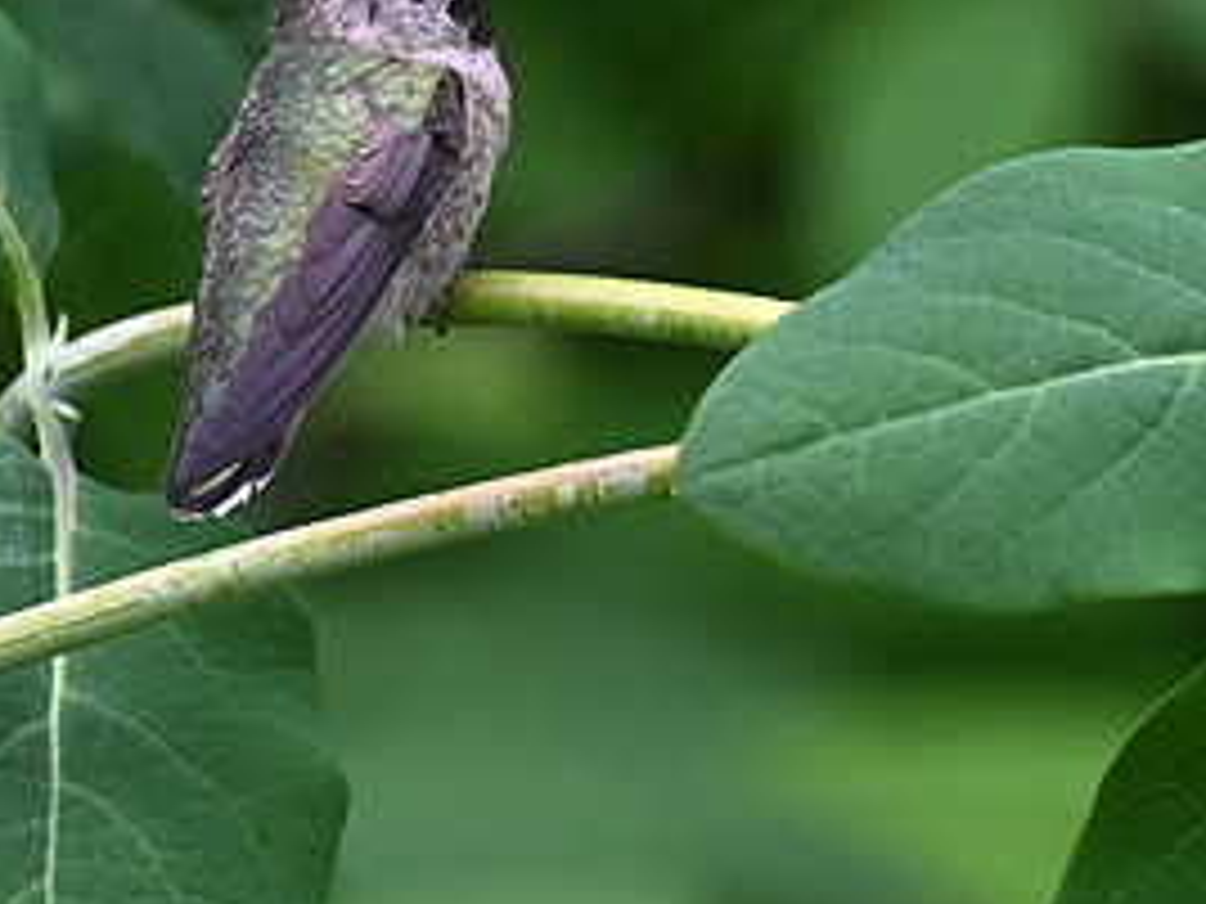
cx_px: 788
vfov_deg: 0.9
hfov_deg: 1.2
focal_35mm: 1668
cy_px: 142
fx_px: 58112
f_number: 6.3
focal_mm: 800
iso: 2000
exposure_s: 1/800
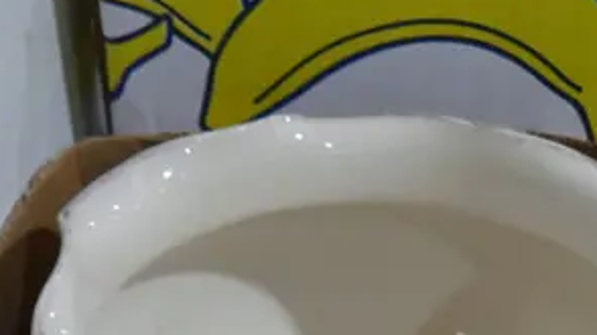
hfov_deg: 16.4
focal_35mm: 129
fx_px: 2041
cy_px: 758
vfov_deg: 8.7
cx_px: 550
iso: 640
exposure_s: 1/60
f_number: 4
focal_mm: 17
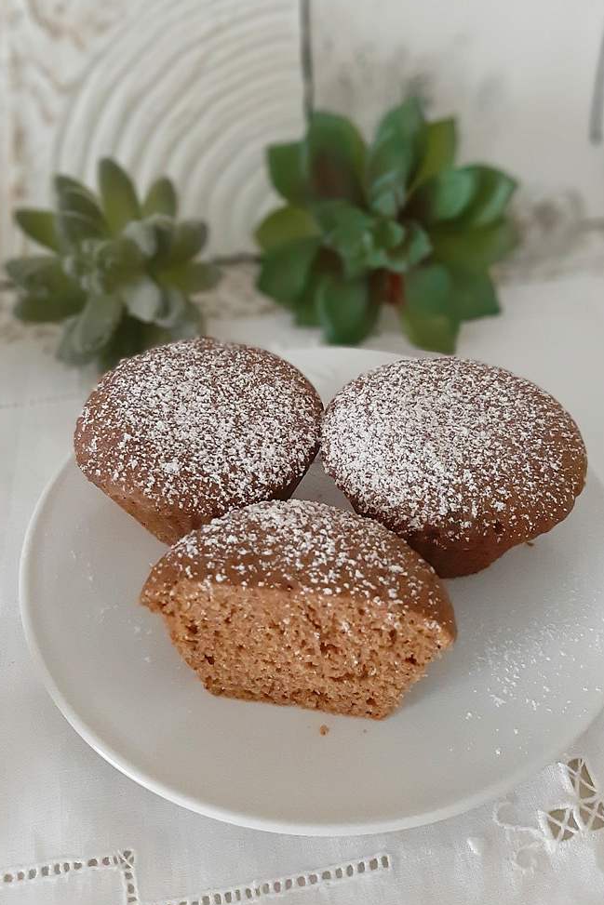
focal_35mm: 28
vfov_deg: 65.5
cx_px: 315
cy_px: 446
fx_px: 704
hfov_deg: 46.4
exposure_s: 1/17
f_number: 1.7
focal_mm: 3.93
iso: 640
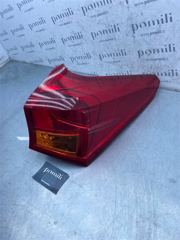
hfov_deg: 53.1
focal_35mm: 26
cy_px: 120
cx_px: 90
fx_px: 180
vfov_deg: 67.3
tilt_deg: -46.4
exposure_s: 1/852
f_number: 1.8
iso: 32
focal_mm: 4.25
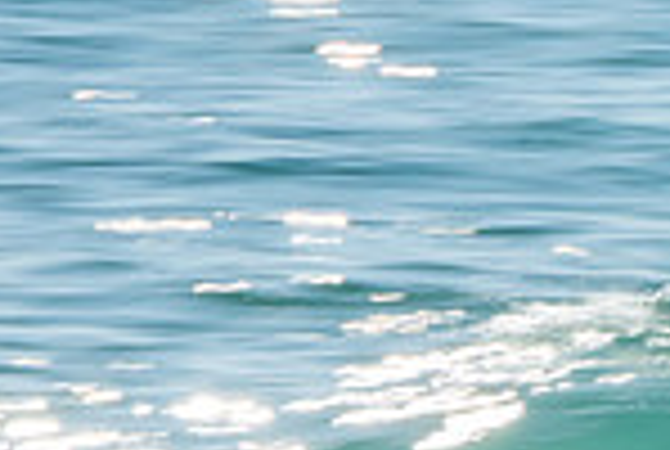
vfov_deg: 0.6
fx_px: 43450
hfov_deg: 0.9
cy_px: 353
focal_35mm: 2330
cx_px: 1291
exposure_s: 1/50
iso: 100
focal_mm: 400
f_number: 22
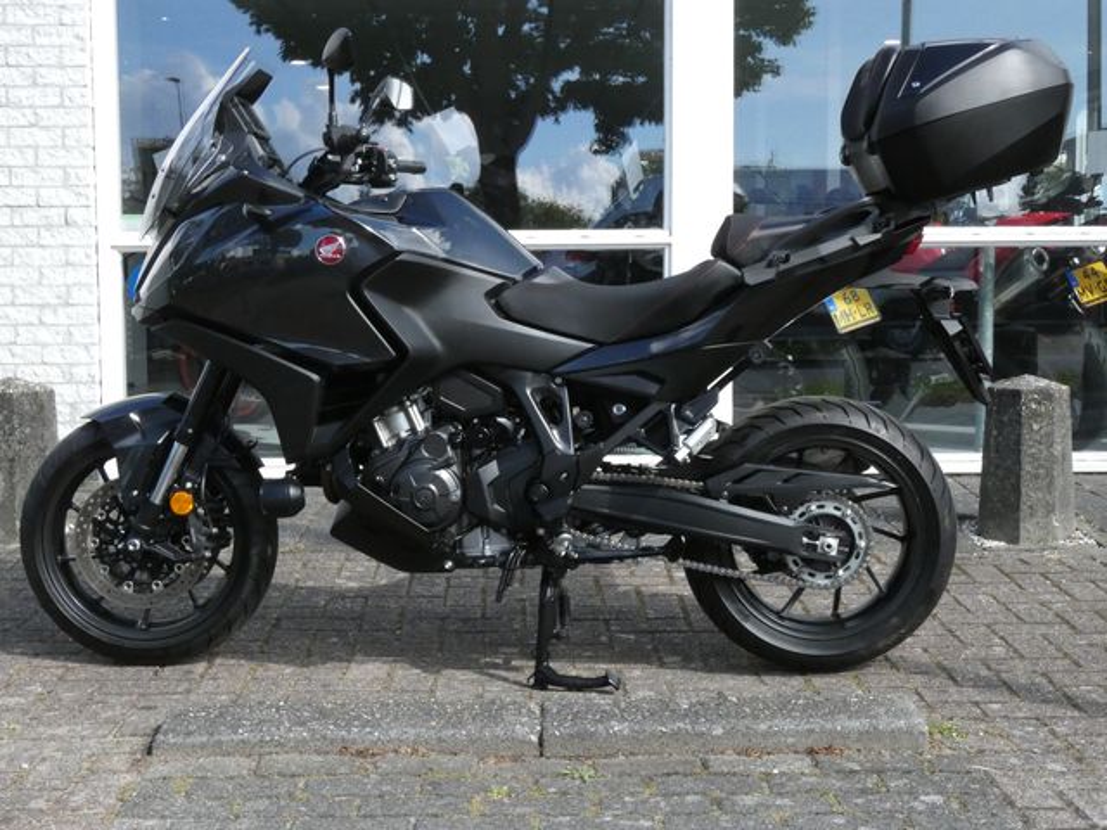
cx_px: 554
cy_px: 415
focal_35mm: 50
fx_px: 1599
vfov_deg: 29.1
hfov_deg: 38.2
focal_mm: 9
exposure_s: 1/1000
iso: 800
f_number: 5.6
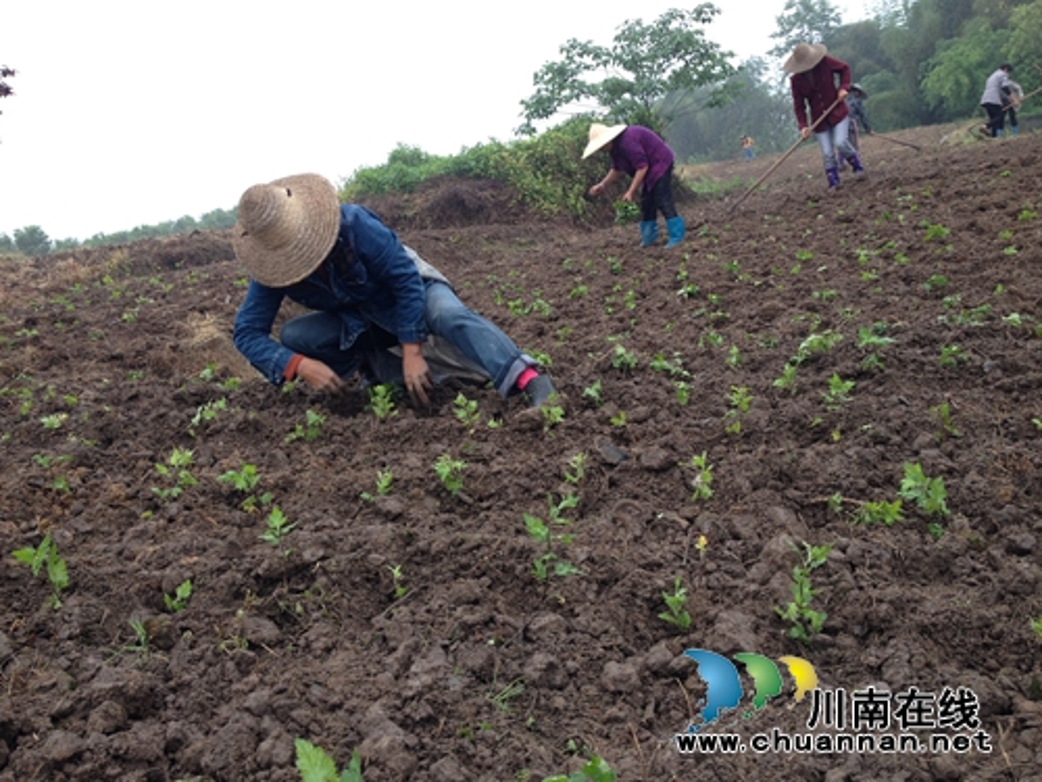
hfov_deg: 52.6
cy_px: 391
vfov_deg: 40.7
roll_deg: +11.0
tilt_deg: -14.2
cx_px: 521
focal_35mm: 35
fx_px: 1054
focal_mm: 4.28
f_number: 2.4
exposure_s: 1/60
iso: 64
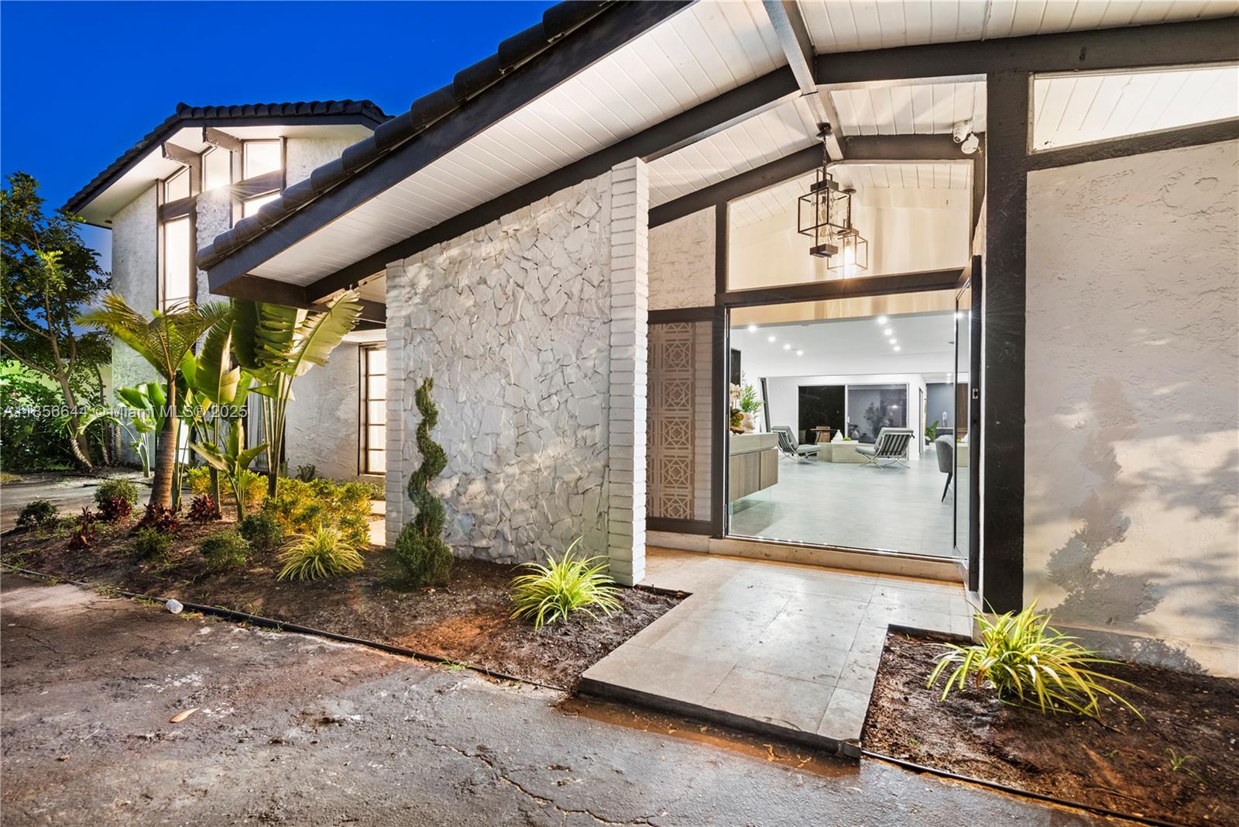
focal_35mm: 18
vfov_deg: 67.4
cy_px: 414
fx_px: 620
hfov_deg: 90.0
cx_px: 620
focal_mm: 18
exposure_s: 15
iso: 800
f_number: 8
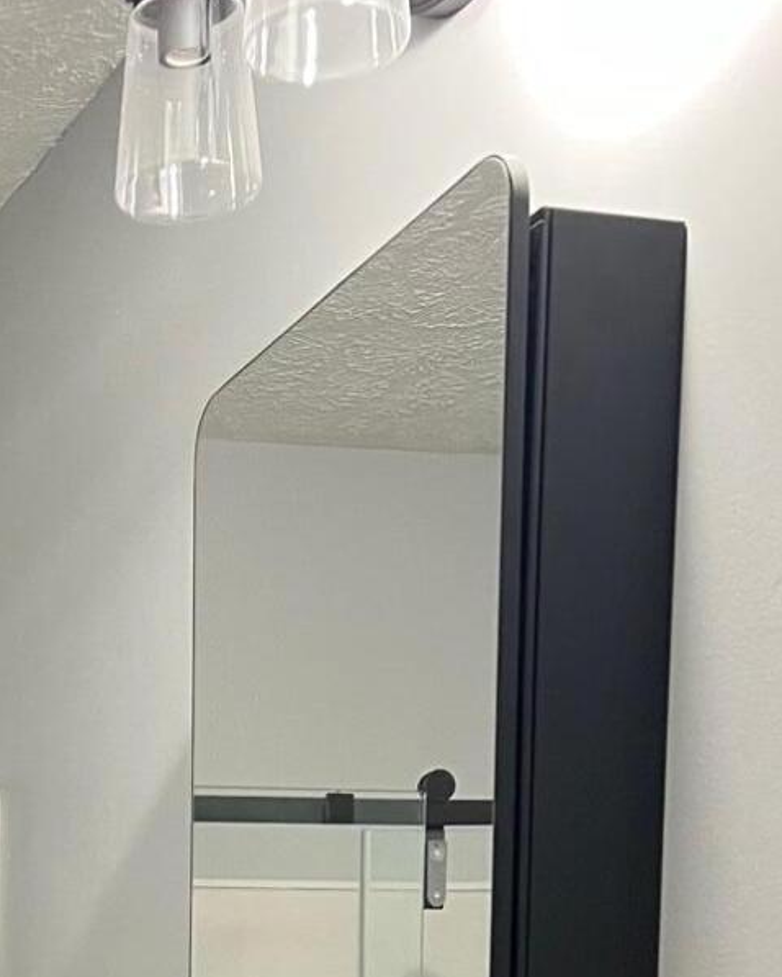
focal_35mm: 85
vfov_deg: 19.2
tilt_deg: -3.5
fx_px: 2458
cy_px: 1538
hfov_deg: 17.2
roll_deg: -0.5
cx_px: -188
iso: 200
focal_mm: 5.7
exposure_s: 1/60
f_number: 1.5
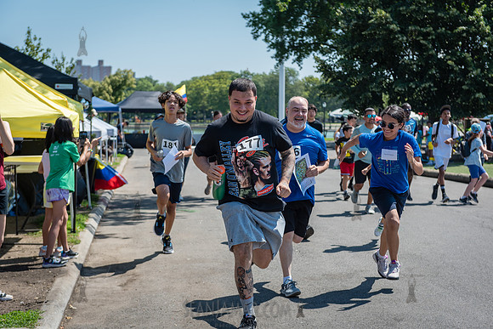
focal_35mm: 66
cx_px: 246
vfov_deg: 20.6
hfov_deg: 30.5
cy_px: 164
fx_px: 904
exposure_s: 1/1250
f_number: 4
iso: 200
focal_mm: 66
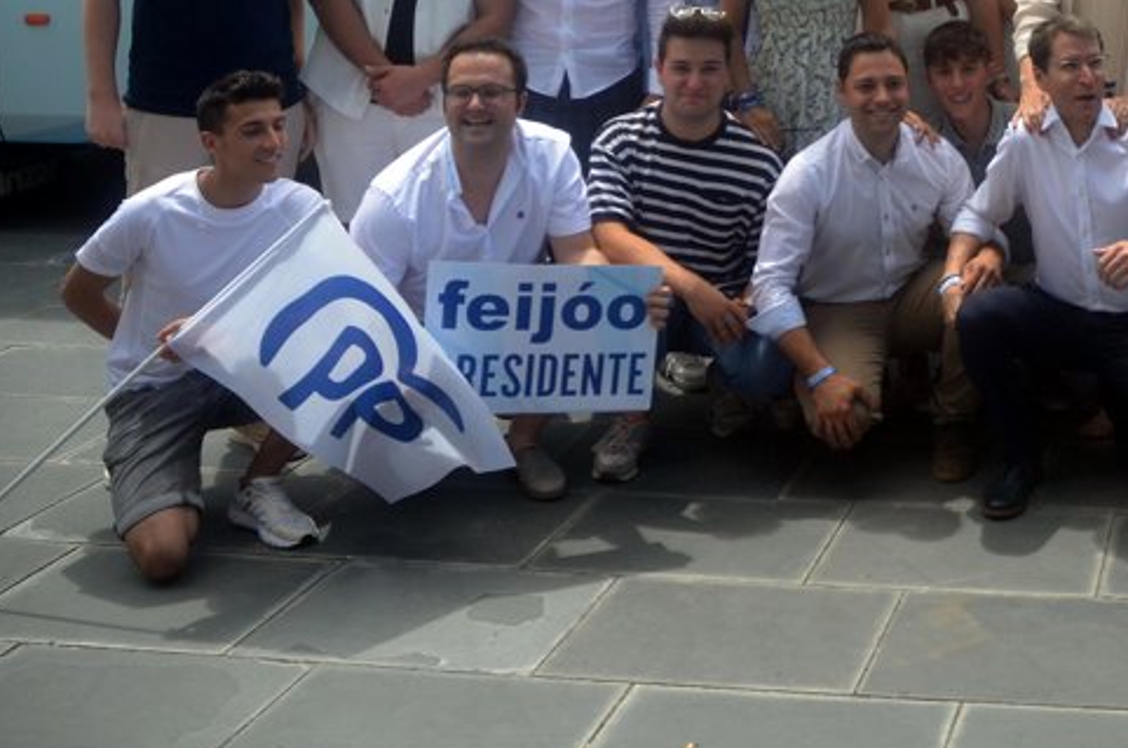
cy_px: 41
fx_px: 1720
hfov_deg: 33.1
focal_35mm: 55
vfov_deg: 23.7
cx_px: 1140
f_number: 4
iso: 400
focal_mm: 18
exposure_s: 1/1000
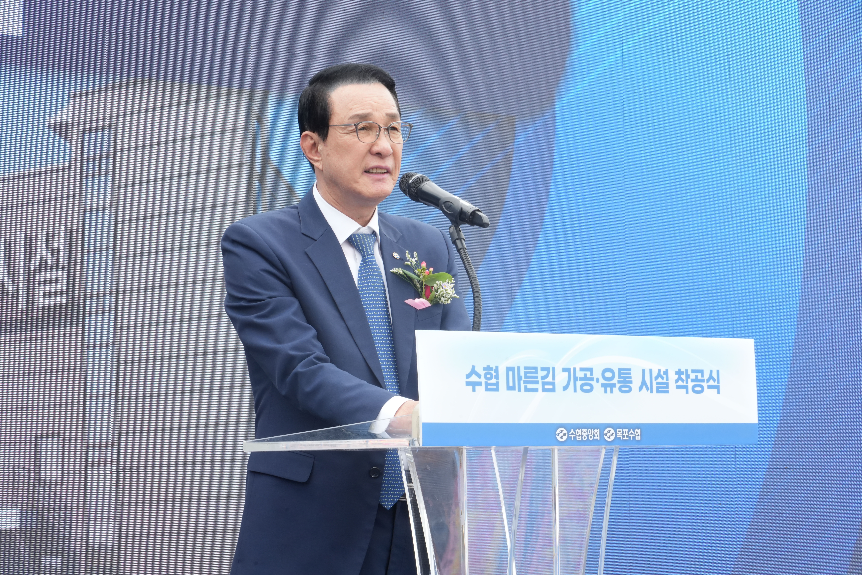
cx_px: 431
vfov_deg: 7.6
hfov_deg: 11.4
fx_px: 4334
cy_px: 288
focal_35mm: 181
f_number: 18
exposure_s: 1/160
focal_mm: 181
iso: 1250
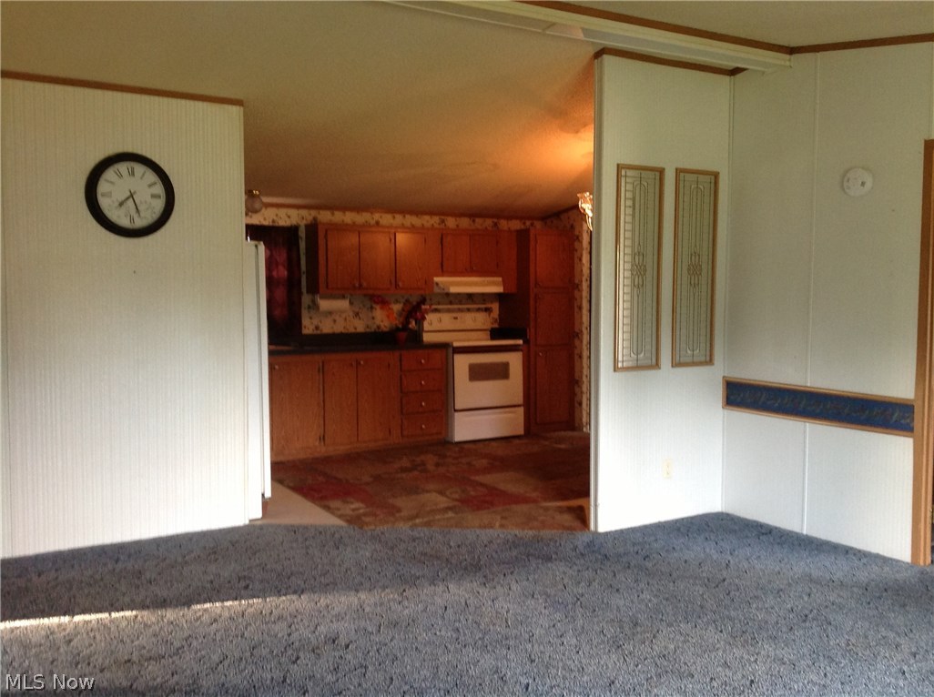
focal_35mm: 35
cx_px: 467
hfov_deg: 52.7
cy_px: 348
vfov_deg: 40.6
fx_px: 943
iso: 125
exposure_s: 1/15
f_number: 2.4
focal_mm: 4.28
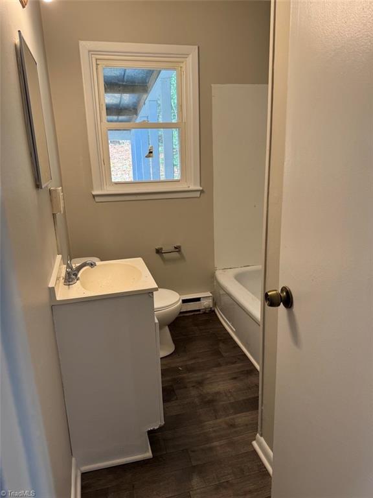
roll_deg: +1.4
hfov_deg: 56.8
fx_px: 345
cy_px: 249
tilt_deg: -15.8
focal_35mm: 24
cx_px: 186
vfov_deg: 71.6
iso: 125
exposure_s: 1/120
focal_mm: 6.76
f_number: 1.78
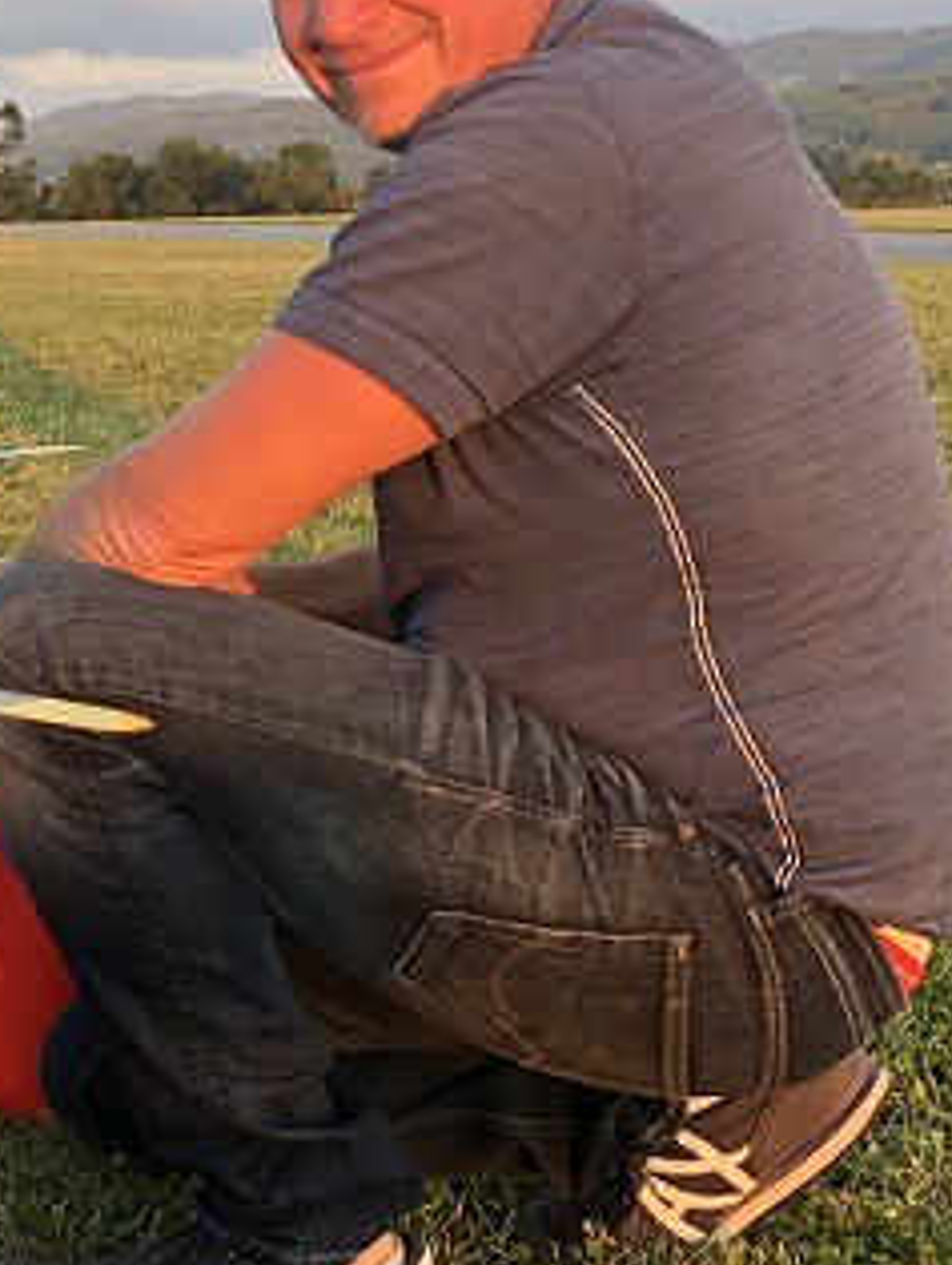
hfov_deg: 19.4
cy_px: 753
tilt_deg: -11.2
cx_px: -237
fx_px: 2598
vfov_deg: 27.3
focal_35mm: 71
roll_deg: +0.9
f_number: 1.8
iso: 25
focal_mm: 4
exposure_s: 1/120
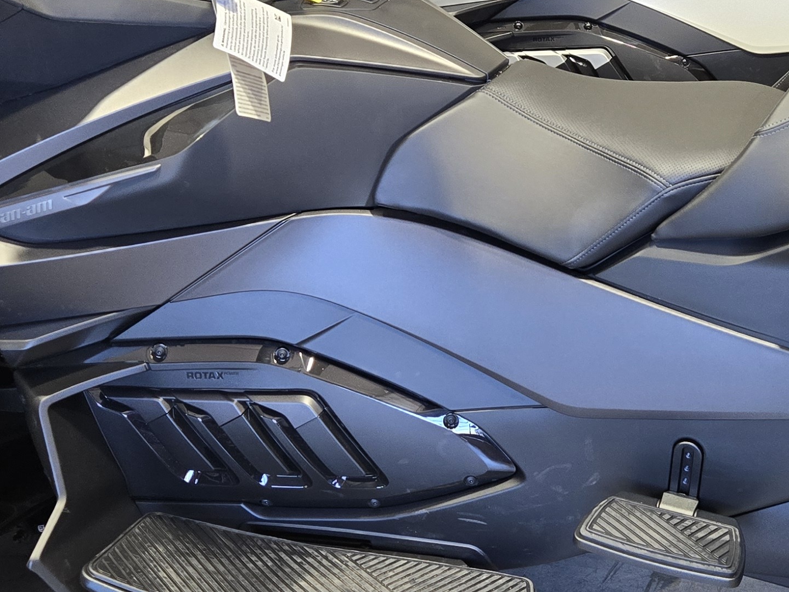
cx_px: 605
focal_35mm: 64
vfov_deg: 22.9
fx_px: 1459
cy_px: 247
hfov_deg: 29.7
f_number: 1.8
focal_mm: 5.4
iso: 160
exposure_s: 1/120
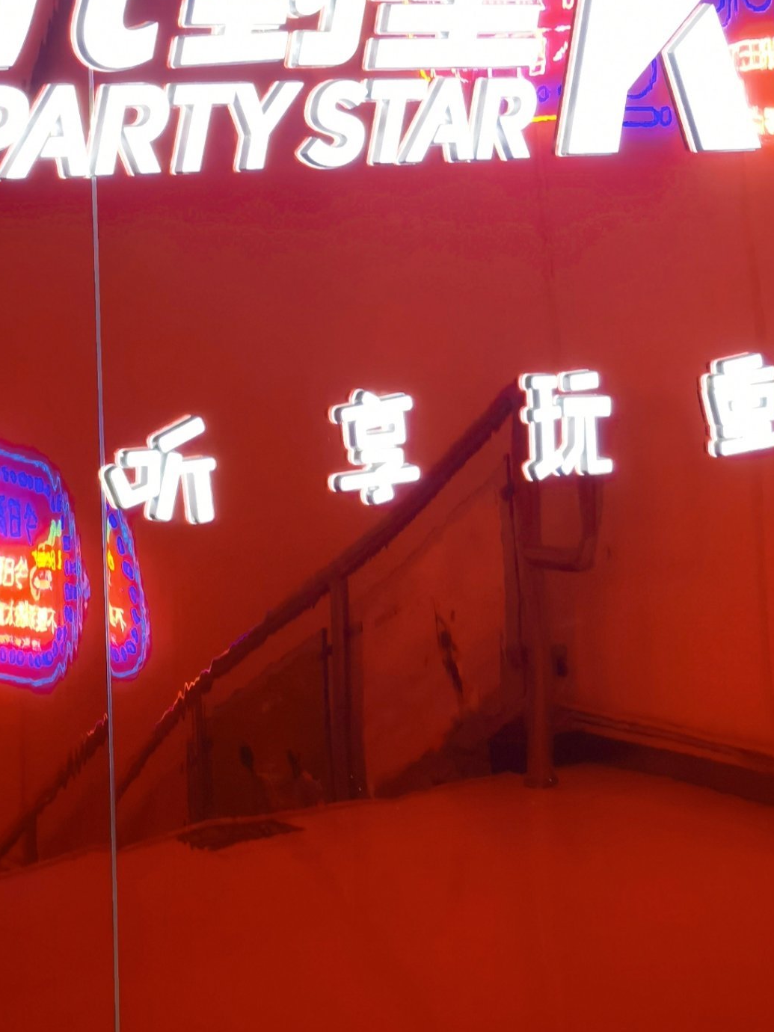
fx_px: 2832
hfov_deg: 15.5
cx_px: 531
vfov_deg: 20.1
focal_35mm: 95
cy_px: 21
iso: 50
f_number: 1.9
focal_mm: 6.67
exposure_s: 1/112
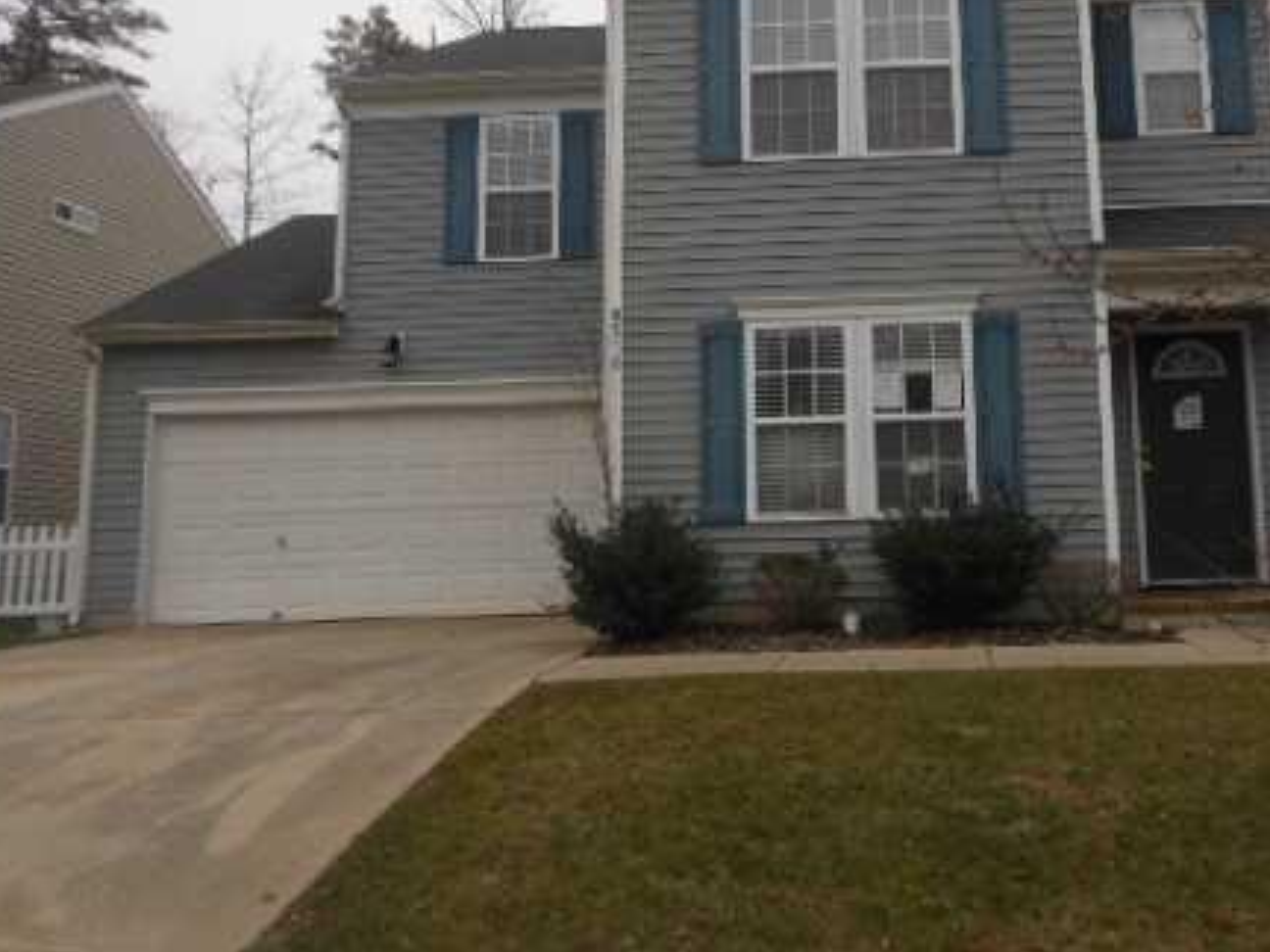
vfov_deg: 37.8
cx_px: 855
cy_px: 250
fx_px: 1357
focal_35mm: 37
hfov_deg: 49.2
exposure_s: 1/250
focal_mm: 4.5
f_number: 3.2
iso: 80
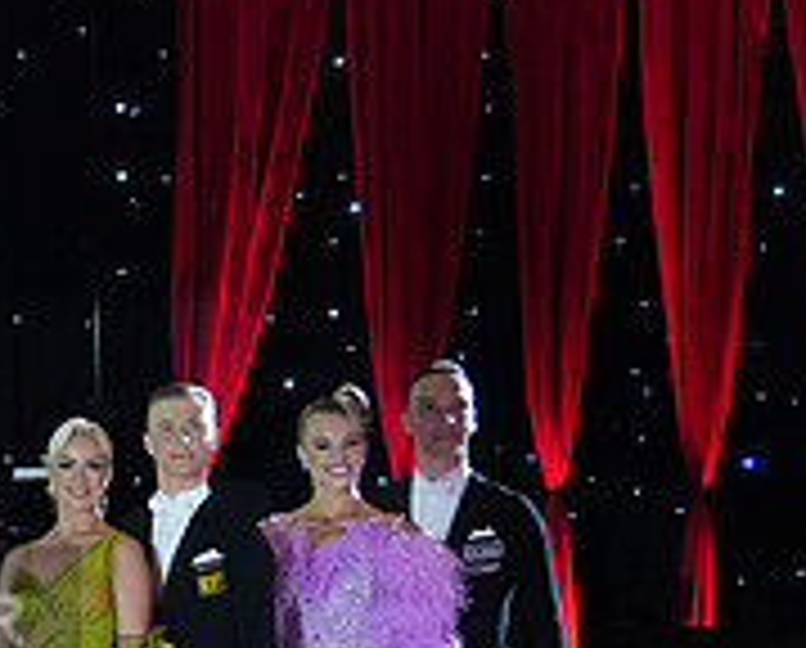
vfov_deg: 16.6
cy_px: 664
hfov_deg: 18.5
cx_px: -410
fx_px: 2175
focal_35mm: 91
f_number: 4
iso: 3200
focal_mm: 30
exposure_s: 1/400
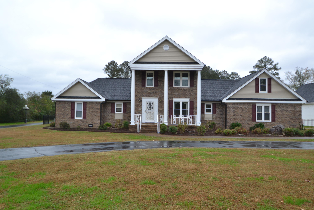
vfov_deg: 53.1
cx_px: 157
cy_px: 105
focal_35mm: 24
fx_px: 209
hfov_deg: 73.7
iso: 320
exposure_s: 1/125
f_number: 5.6
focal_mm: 16
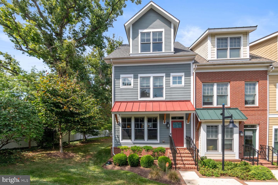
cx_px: 139
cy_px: 92
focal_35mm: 27
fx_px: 208
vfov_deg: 47.9
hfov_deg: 67.4
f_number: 11
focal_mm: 18
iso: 200
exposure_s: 1/160
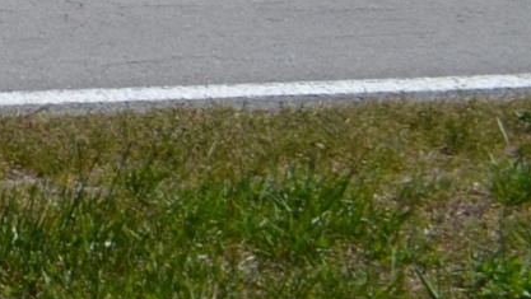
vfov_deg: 5.0
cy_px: -737
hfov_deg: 7.7
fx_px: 3184
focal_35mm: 226
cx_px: -1280
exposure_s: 1/320
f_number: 9
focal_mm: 20
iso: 100
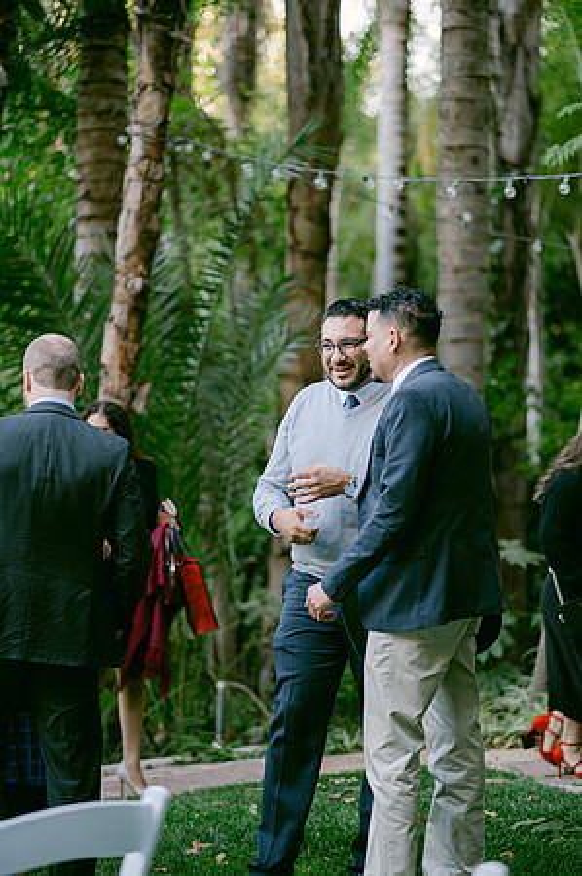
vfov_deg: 23.9
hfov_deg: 16.0
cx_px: 291
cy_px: 438
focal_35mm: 85
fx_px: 2066
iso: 250
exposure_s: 1/250
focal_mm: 85
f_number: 2
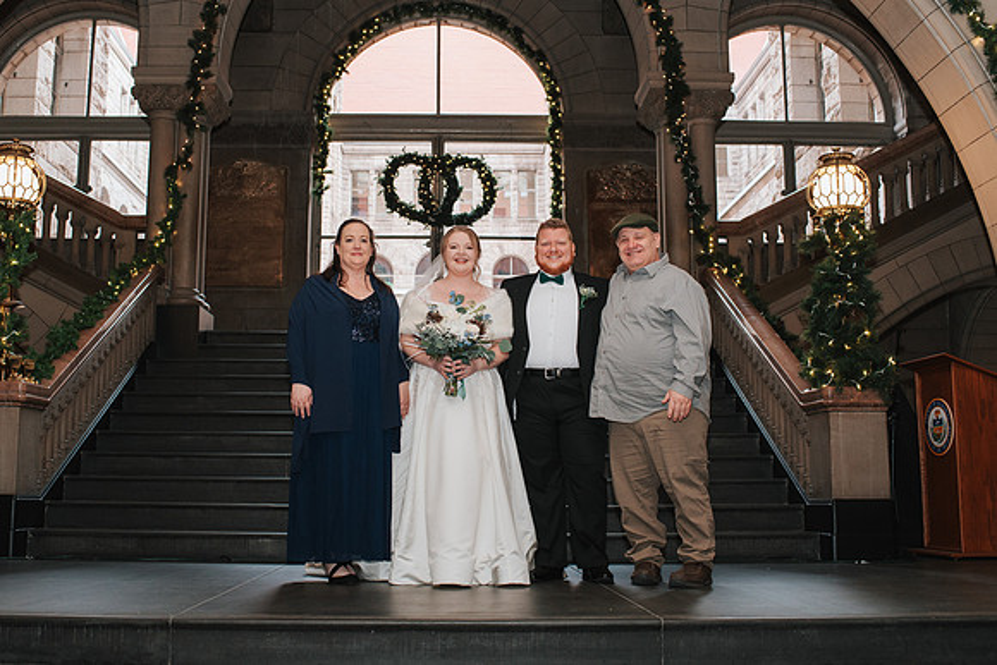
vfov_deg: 32.2
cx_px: 456
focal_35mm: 42
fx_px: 1151
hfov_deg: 46.8
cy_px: 311
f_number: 3.5
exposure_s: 1/200
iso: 1000
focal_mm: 35
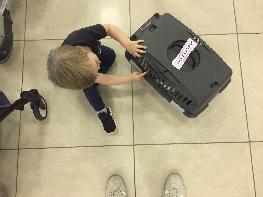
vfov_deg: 48.2
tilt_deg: -80.7
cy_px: 98
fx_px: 220
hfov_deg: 61.7
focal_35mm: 29
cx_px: 132
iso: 250
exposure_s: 1/20
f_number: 2.2
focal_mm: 4.15
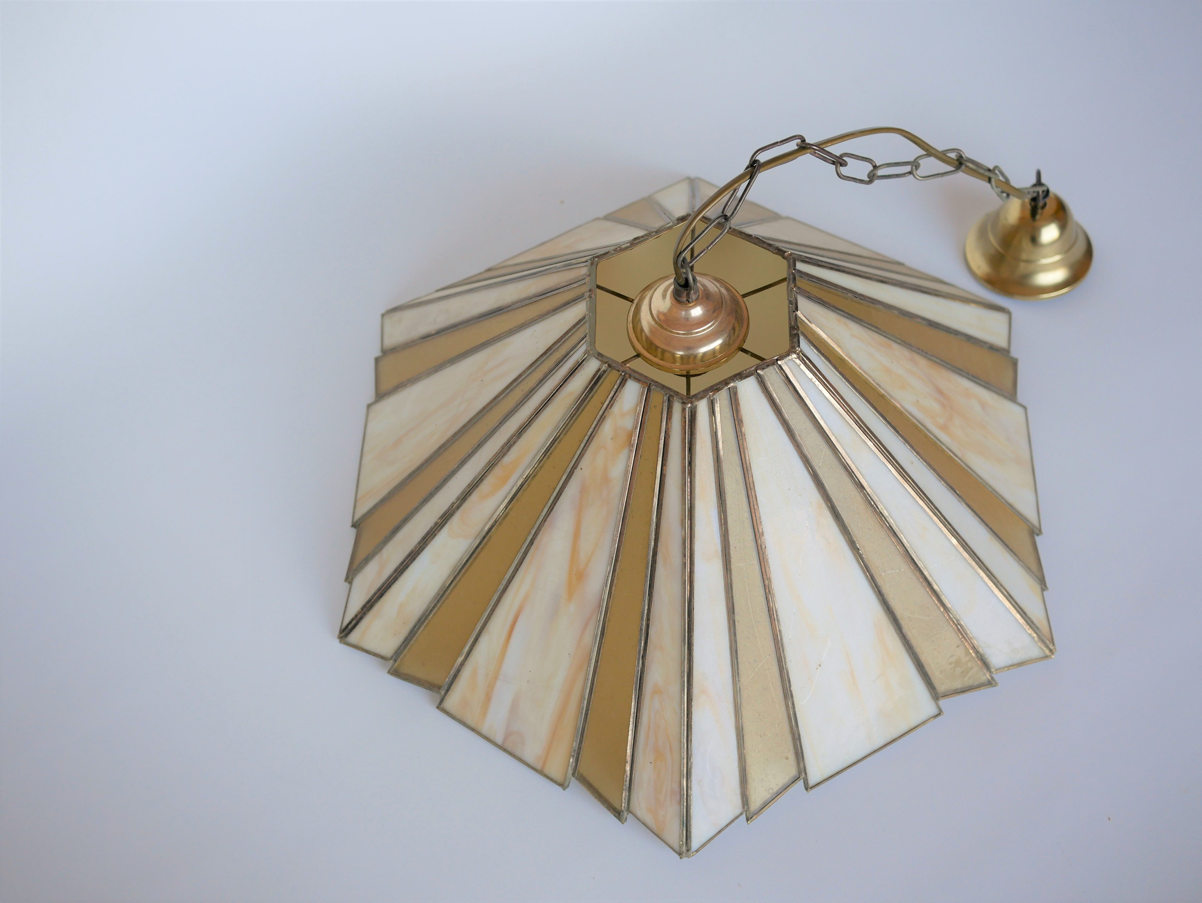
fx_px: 1390
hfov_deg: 46.8
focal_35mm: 40
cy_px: 452
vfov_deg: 36.0
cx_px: 601
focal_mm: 20
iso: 200
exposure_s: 1/250
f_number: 2.5
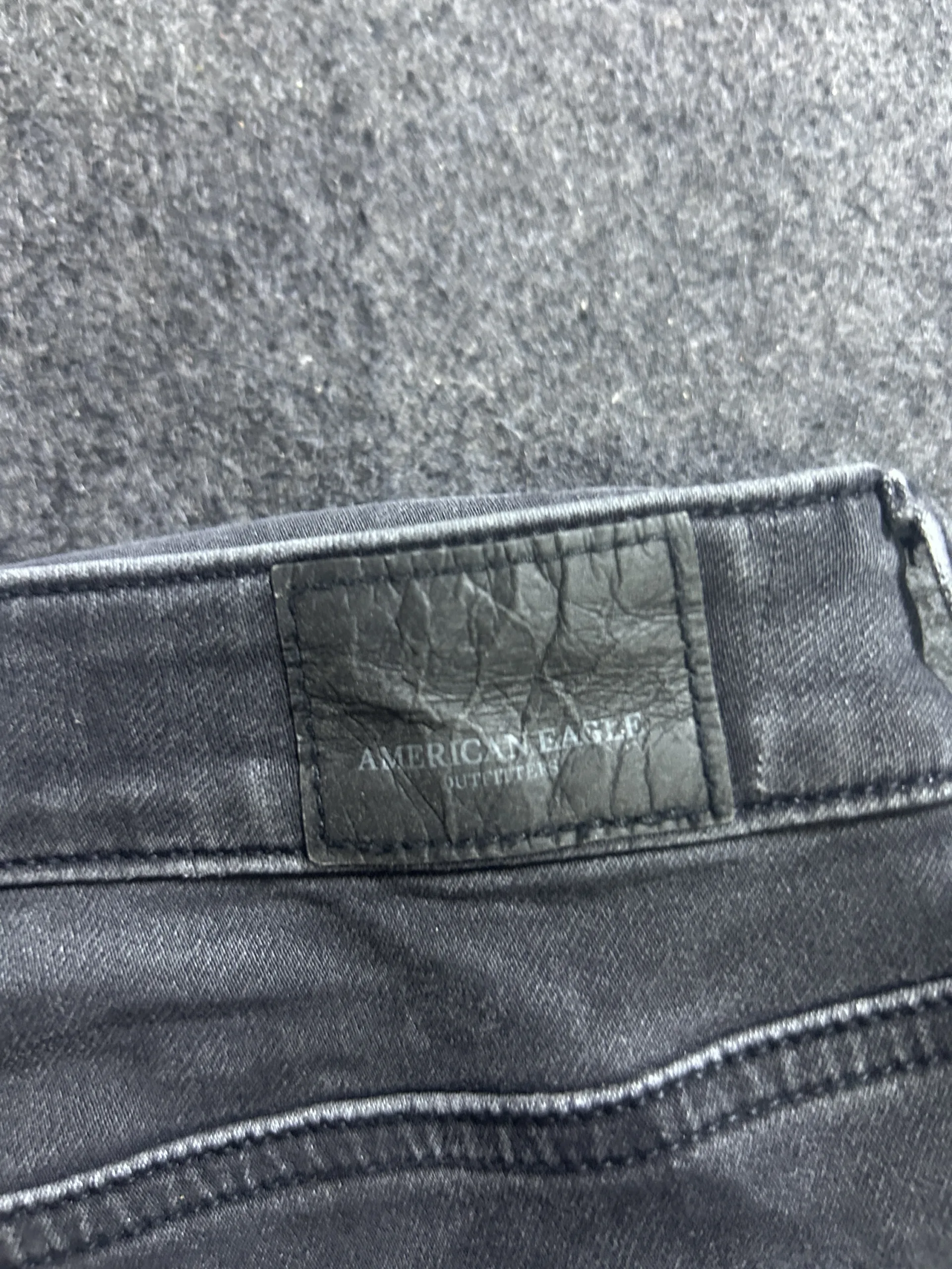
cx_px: 476
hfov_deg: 53.1
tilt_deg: -57.0
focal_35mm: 26
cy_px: 634
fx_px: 953
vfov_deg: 67.3
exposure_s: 1/33
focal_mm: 5.7
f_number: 1.5
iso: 500
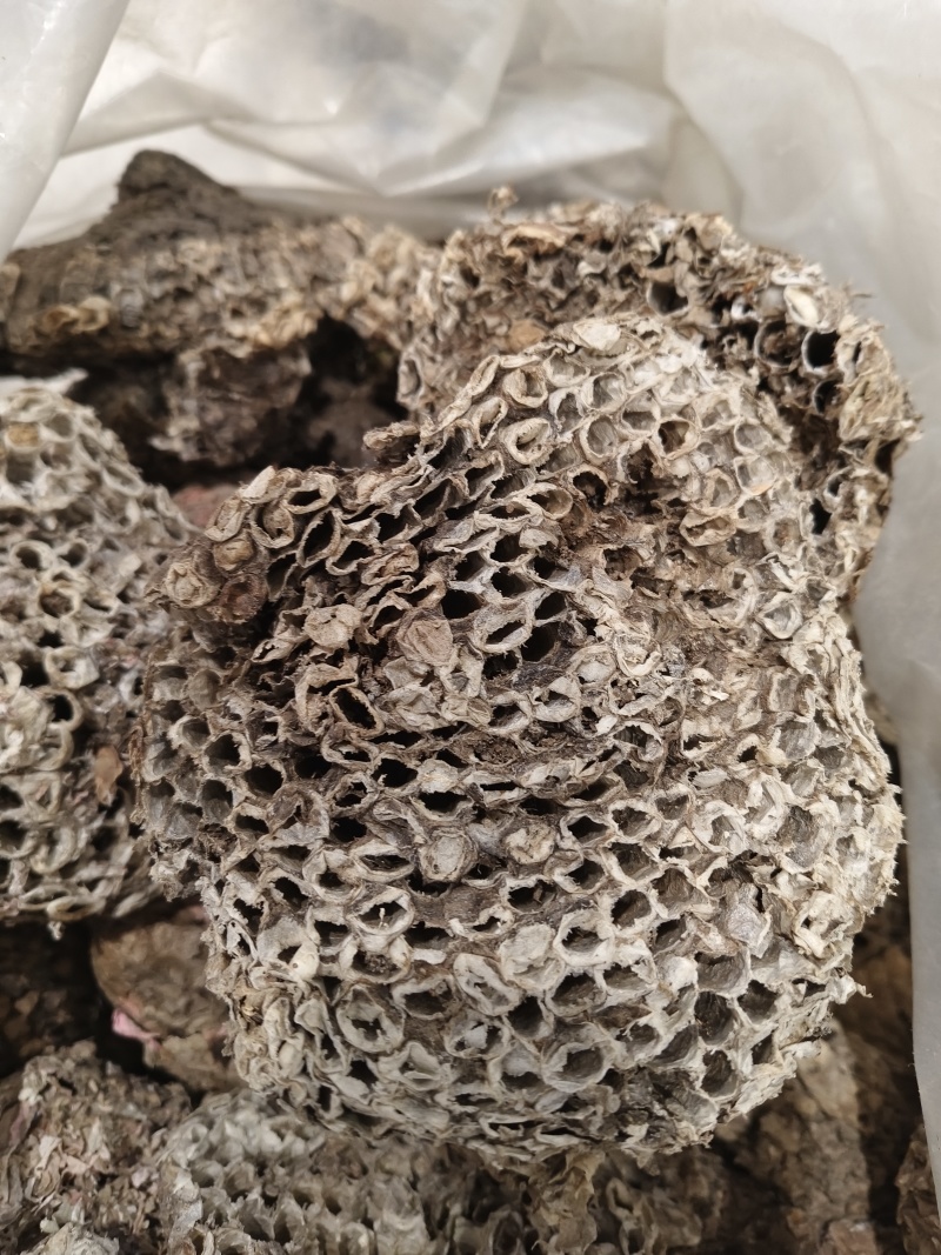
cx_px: 470
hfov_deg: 58.9
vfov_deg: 73.9
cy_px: 628
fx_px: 834
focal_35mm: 23
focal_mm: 5.6
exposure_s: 1/50
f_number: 1.88
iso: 663
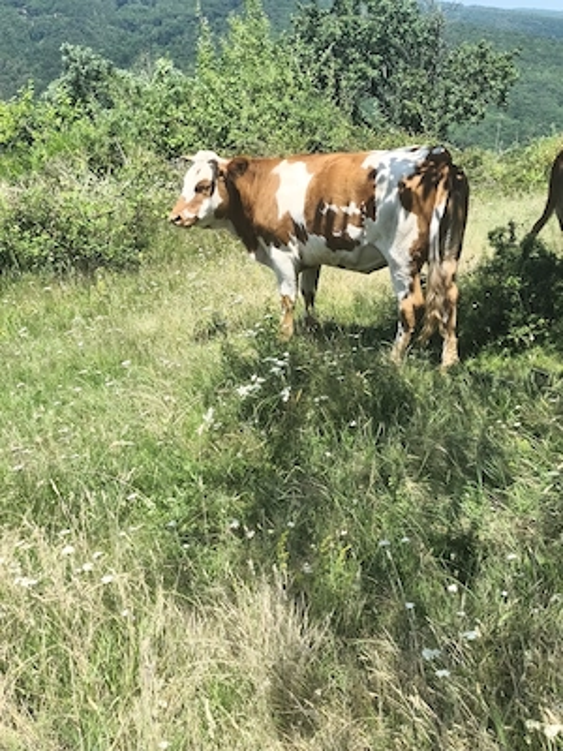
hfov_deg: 31.5
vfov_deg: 41.2
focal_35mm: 46
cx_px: 282
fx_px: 998
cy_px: 376
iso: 50
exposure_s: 1/584
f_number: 1.65
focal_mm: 6.14
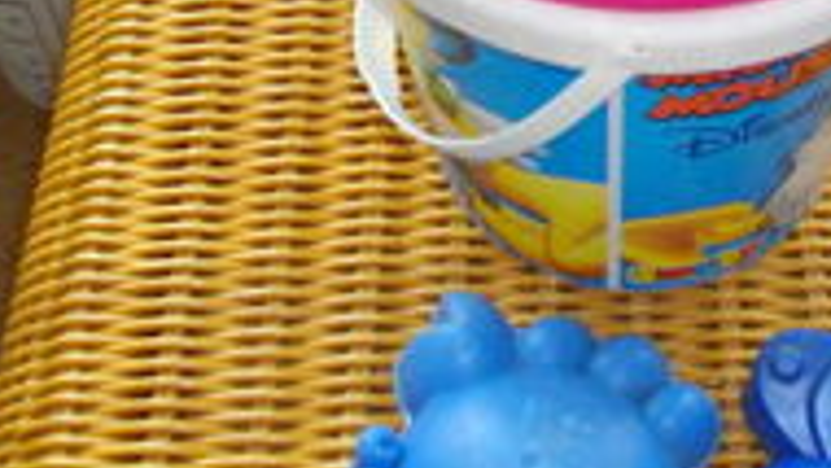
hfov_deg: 23.9
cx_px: 625
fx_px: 1940
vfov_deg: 13.6
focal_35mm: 88
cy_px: 31
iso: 200
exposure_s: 1/50
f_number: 2.9
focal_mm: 5.7
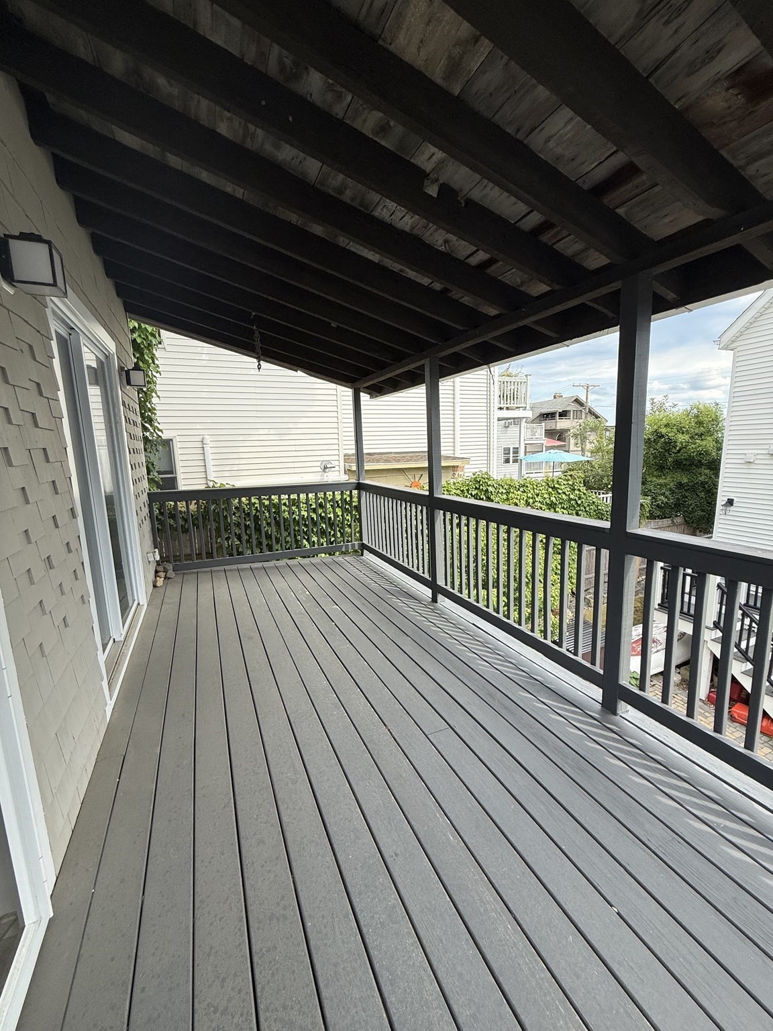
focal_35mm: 14
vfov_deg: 102.1
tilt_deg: -8.5
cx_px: 386
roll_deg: +1.3
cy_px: 516
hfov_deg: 85.7
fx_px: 417
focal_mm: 2.22
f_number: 2.2
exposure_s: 1/672
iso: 50
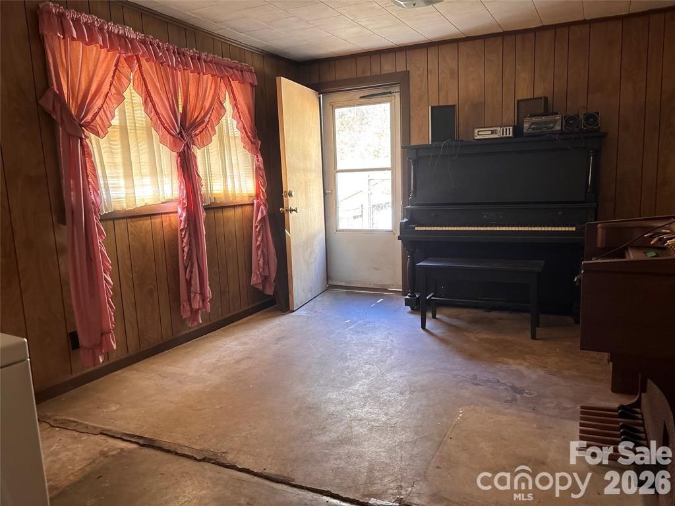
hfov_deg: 67.3
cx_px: 338
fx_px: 507
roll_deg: +2.5
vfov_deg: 53.1
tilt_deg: -9.0
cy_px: 253
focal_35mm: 26
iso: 400
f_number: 1.6
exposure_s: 1/60
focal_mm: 5.96
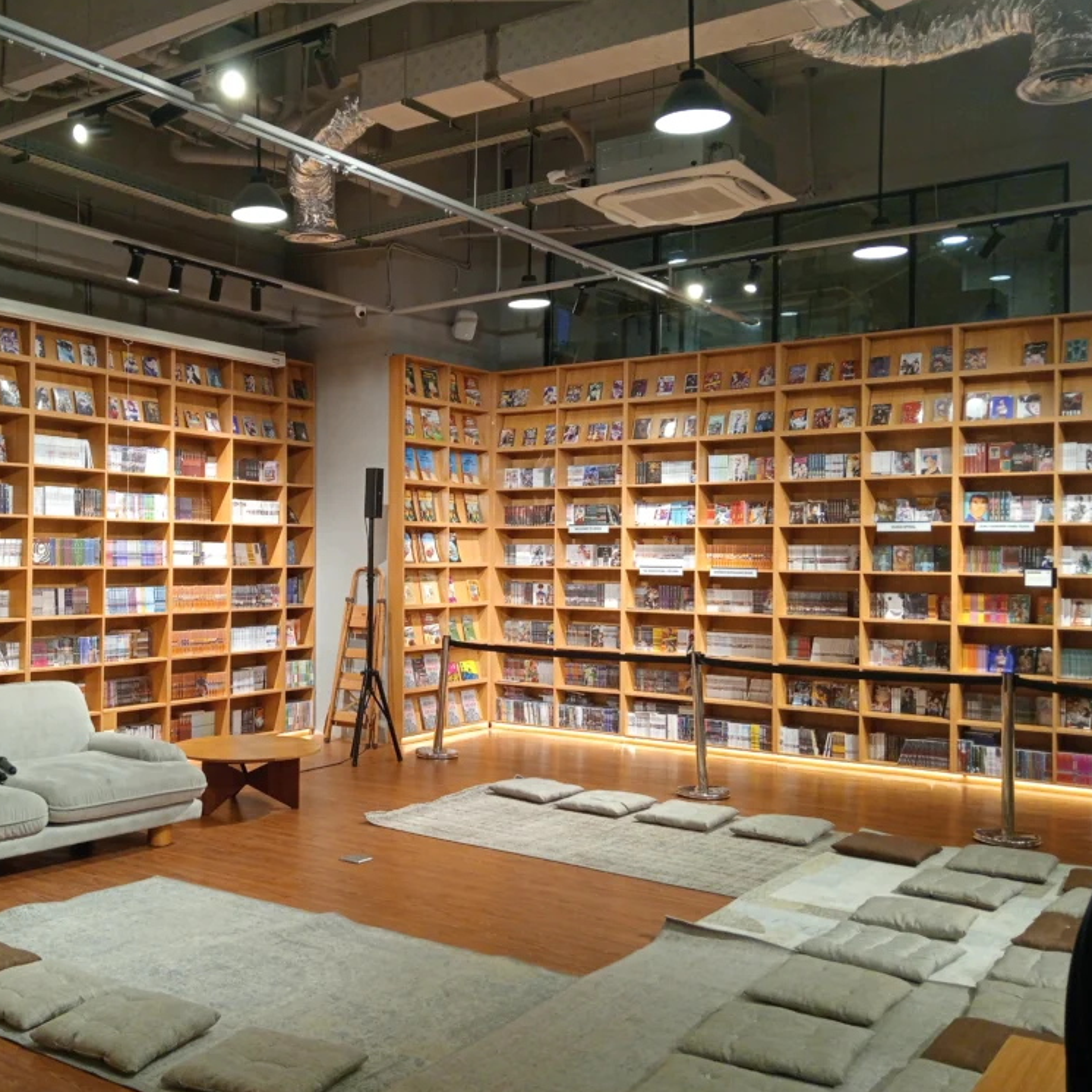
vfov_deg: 48.5
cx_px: 362
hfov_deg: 47.6
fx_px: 1213
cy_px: 547
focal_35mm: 34
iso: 235
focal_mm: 3.98
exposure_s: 1/33.3
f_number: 1.8
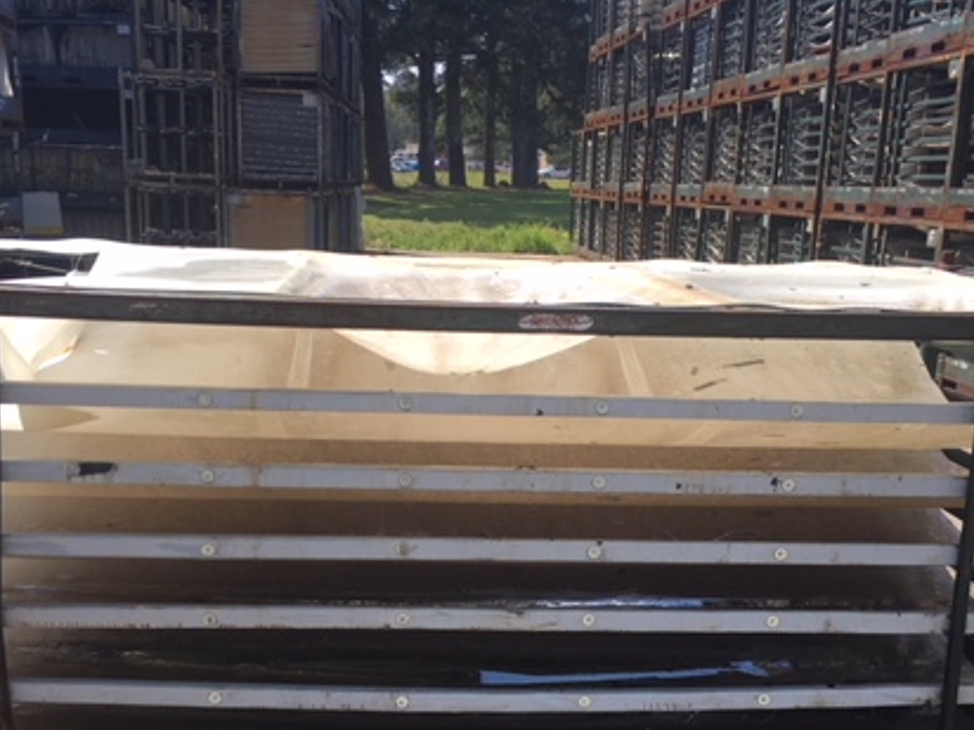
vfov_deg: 31.5
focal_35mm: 45
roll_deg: -1.7
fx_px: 1266
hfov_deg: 42.1
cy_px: 565
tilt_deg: -15.1
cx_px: 487
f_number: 2.2
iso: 25
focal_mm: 4.15
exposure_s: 1/884
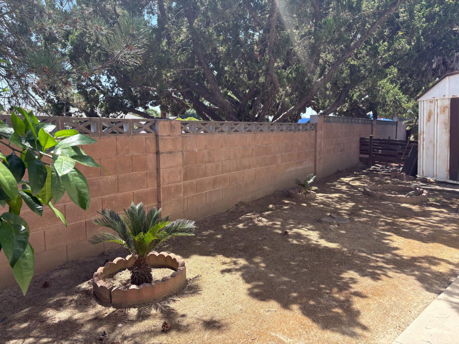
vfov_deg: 53.1
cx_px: 230
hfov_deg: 67.3
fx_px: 345
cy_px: 172
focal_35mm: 26
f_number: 1.6
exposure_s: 1/1032
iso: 64
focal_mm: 5.96
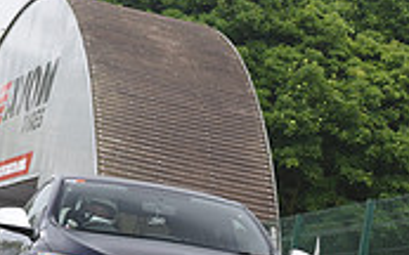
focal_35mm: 225
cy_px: 384
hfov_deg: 9.2
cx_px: 511
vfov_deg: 5.8
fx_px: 2507
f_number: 5.6
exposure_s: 1/1000
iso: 1250
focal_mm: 66
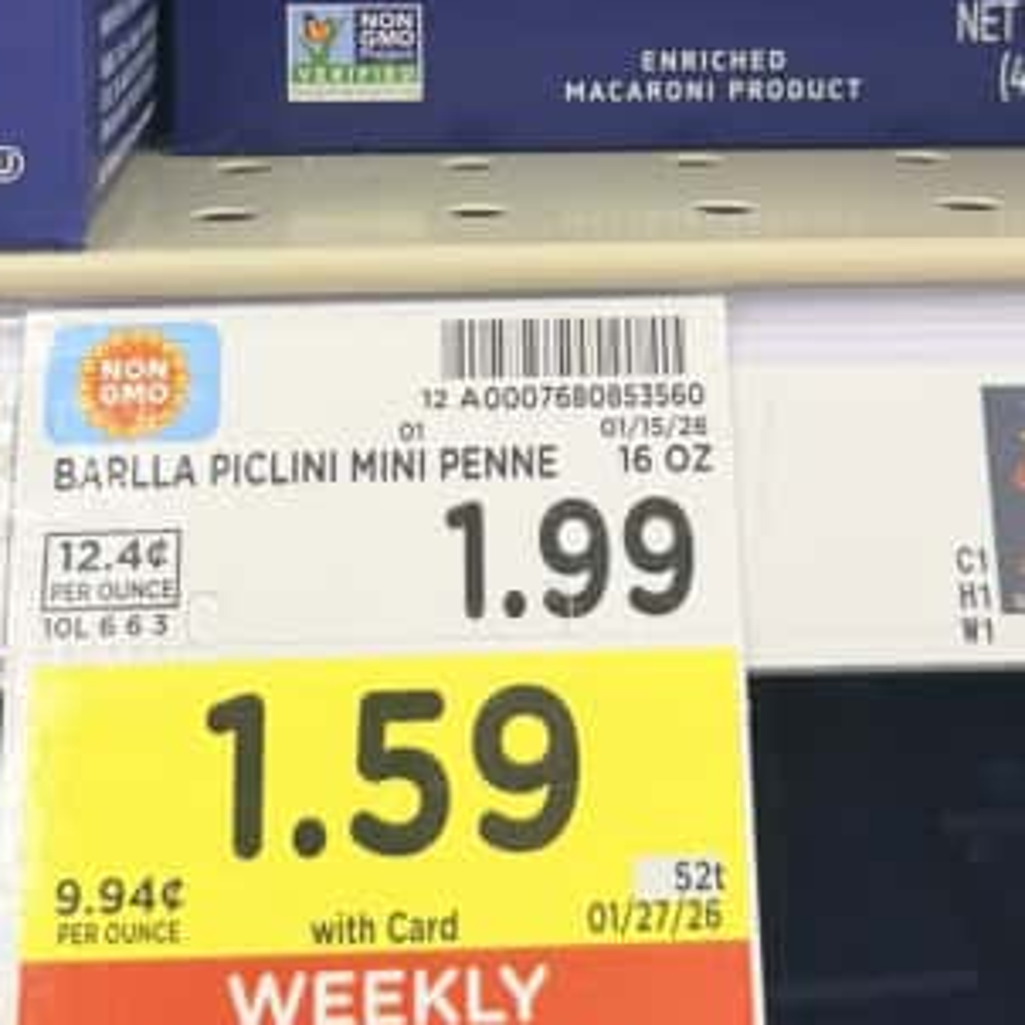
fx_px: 2412
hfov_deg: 24.0
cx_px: 597
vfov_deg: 22.8
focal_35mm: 72
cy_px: -61
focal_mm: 6.8
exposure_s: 1/63
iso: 125
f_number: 1.8
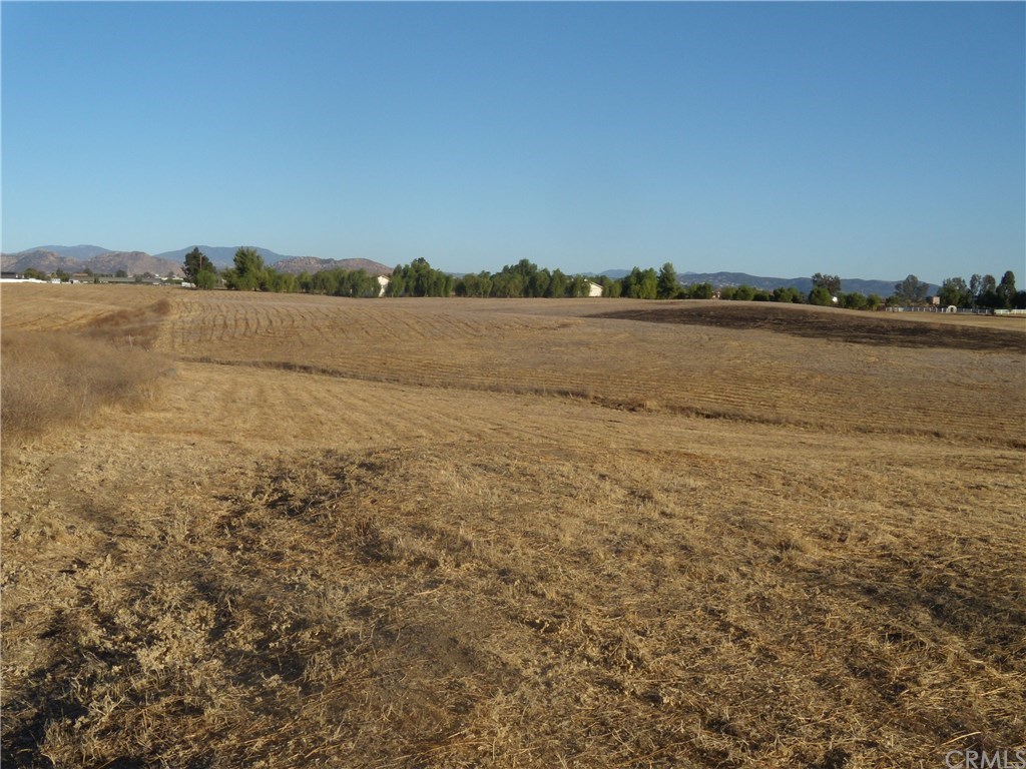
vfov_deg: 39.7
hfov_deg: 51.4
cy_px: 384
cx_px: 513
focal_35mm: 36
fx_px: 1067
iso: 80
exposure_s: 1/250
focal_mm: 6.4
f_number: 8.5
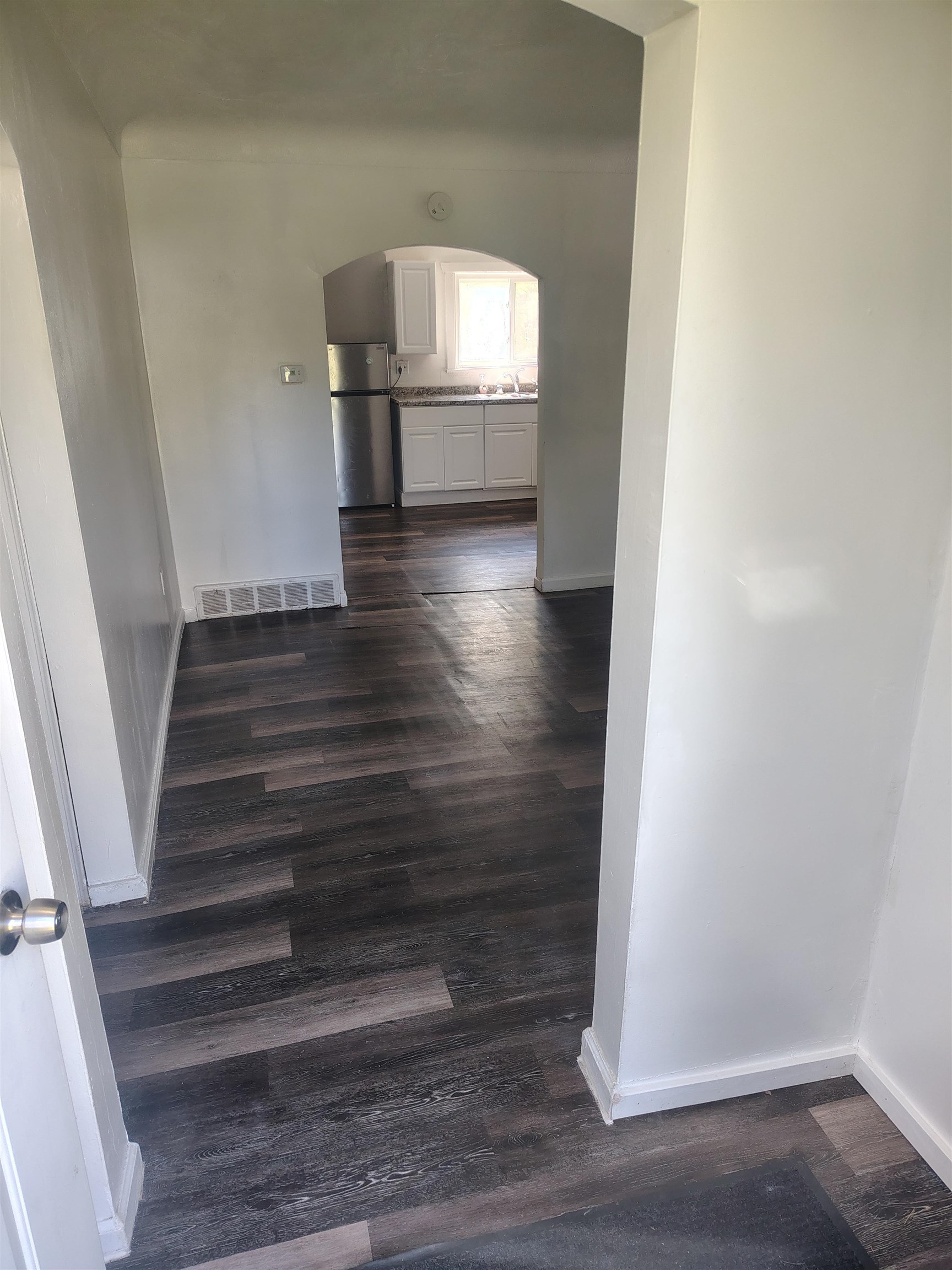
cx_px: 476
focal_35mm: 24
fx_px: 880
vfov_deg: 71.6
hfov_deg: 56.8
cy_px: 635
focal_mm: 5.56
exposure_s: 1/111
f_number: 1.8
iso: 369
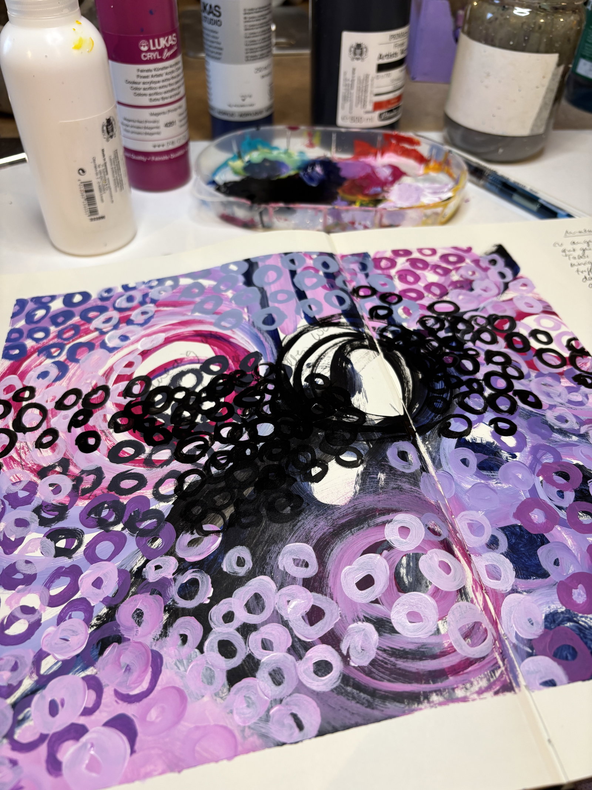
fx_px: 593
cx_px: 296
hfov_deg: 53.1
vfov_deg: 67.3
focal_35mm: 26
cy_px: 395
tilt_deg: -44.8
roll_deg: -2.4
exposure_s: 1/50
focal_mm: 5.96
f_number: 1.6
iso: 100
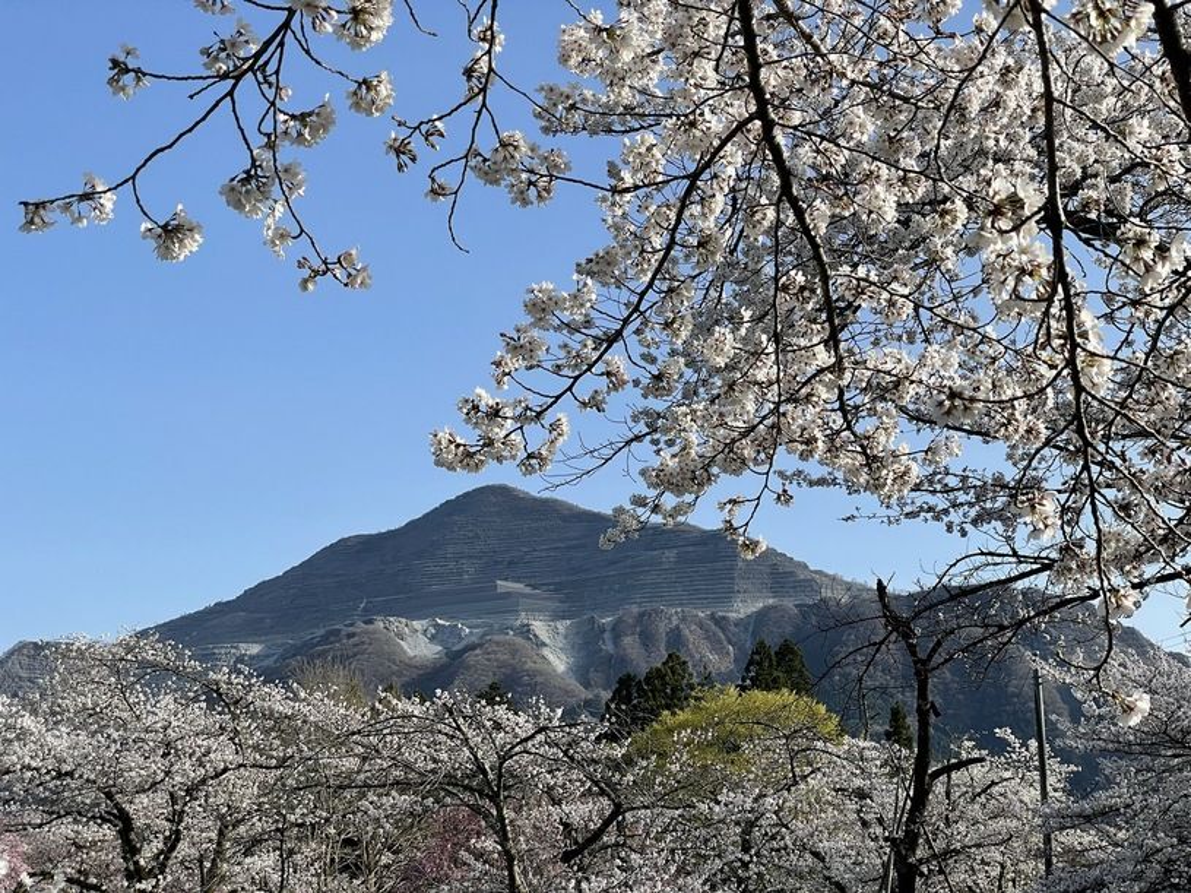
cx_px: 596
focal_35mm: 52
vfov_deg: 28.0
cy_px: 446
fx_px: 1789
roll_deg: +0.8
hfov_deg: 36.8
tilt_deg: +17.0
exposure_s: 1/1261
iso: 25
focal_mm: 6
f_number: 2
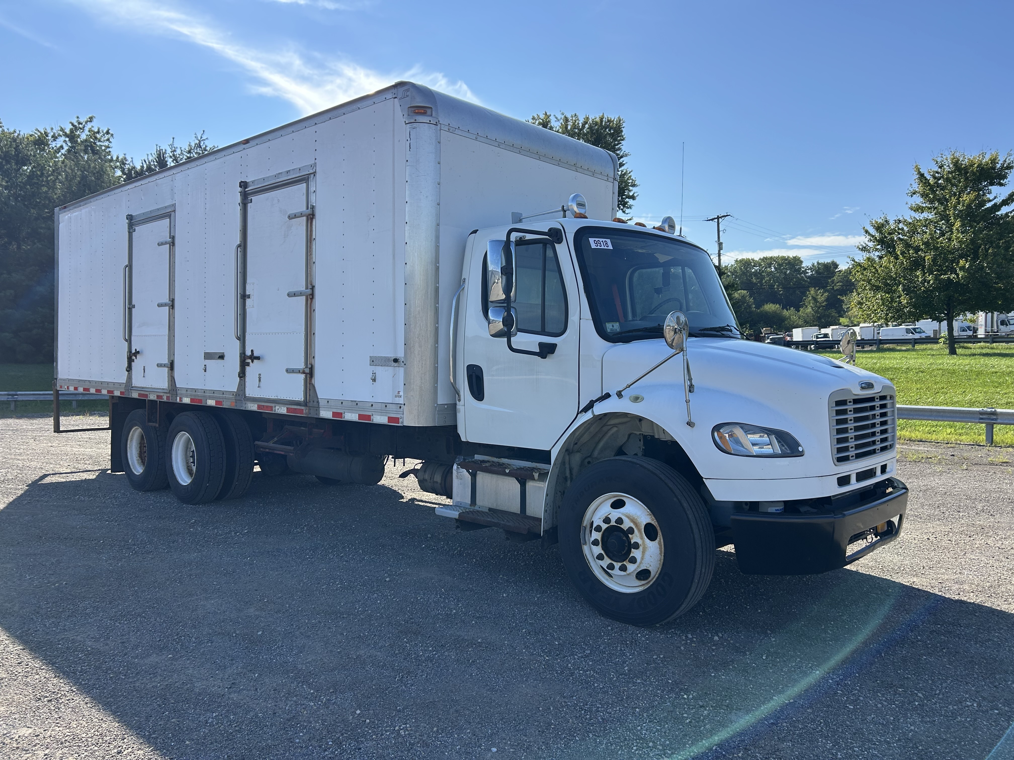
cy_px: 380
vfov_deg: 53.1
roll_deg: +0.5
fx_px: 762
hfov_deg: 67.3
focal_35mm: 26
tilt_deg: -1.8
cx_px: 507
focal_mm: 5.7
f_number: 1.5
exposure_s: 1/3077
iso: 50
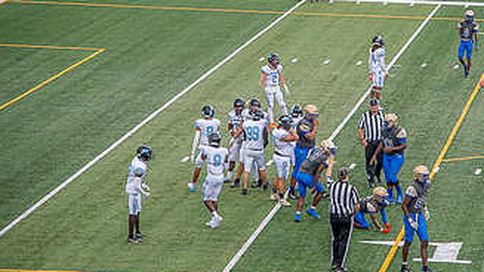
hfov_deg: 10.3
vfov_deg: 5.8
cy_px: 103
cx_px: 380
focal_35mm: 208
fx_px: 2670
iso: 400
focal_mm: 112
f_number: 4
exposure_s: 1/250
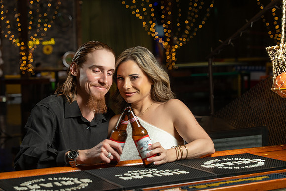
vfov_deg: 14.6
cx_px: 143
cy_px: 96
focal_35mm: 94
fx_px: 747
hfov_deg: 21.7
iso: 500
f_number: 5.6
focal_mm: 94
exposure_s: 1/40
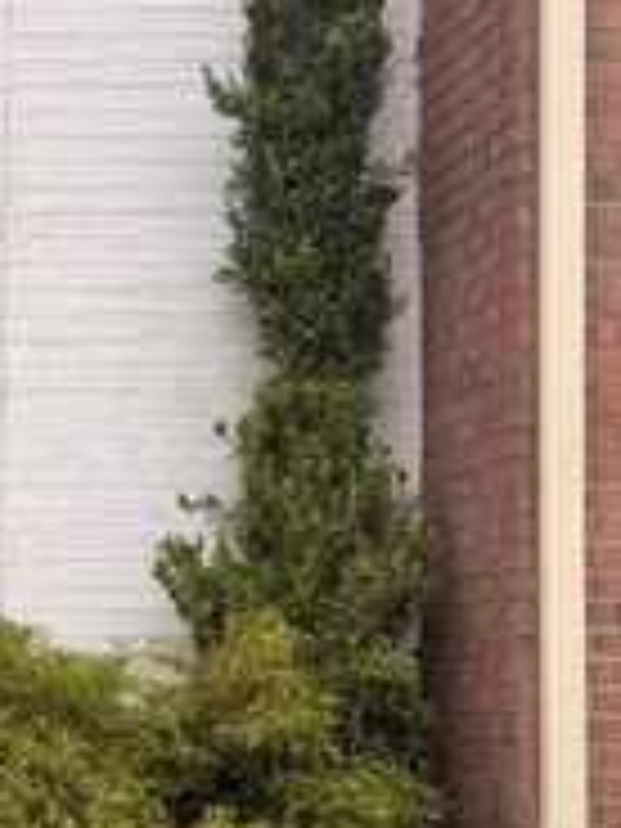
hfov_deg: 15.0
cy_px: 700
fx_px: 2081
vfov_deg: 22.1
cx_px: -464
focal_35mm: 87
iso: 80
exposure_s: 1/805
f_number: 1.78
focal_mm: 6.76
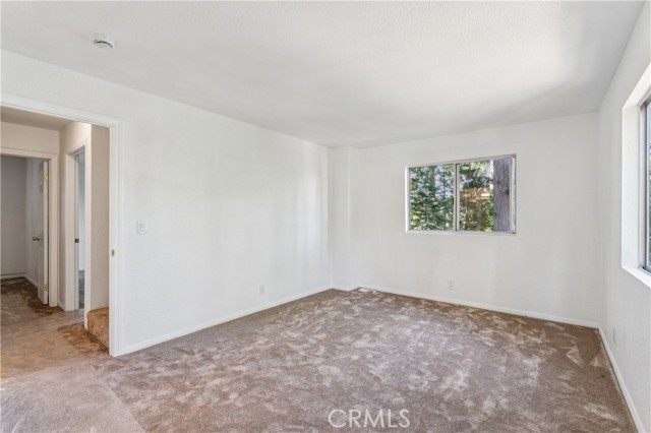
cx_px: 326
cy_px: 216
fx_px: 293
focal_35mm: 16
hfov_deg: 96.1
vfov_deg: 73.0
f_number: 13
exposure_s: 1/1.67
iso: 100
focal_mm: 16.2
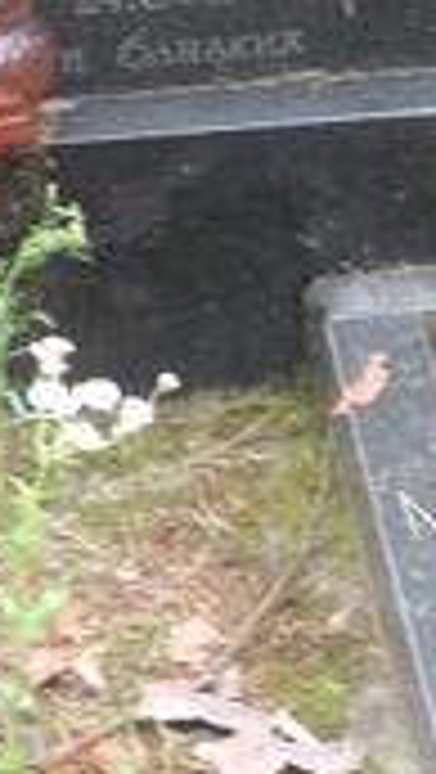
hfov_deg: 6.1
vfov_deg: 10.8
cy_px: -18
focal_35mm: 198
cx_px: 13
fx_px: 4061
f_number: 2.6
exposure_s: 1/60
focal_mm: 5.99
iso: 500
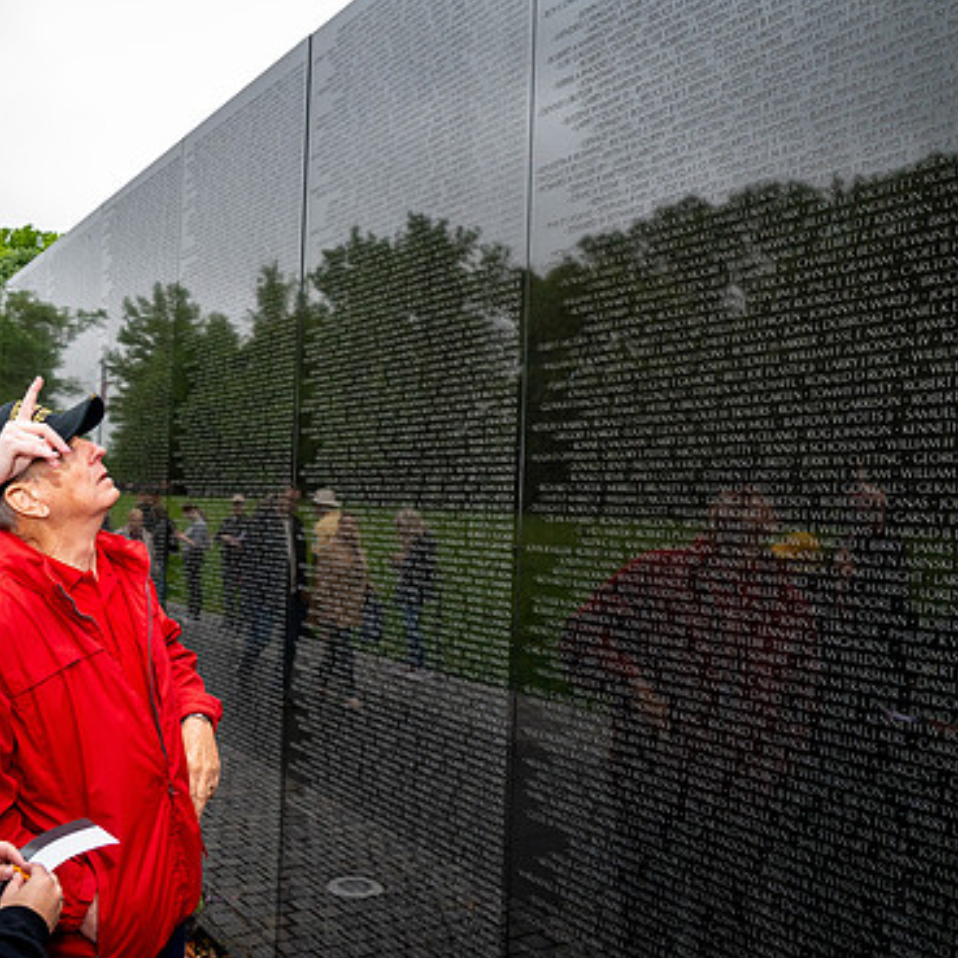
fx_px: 1002
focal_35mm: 32
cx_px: 361
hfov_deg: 50.6
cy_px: 483
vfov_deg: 51.1
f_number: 8
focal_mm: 24
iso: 1250
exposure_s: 1/640
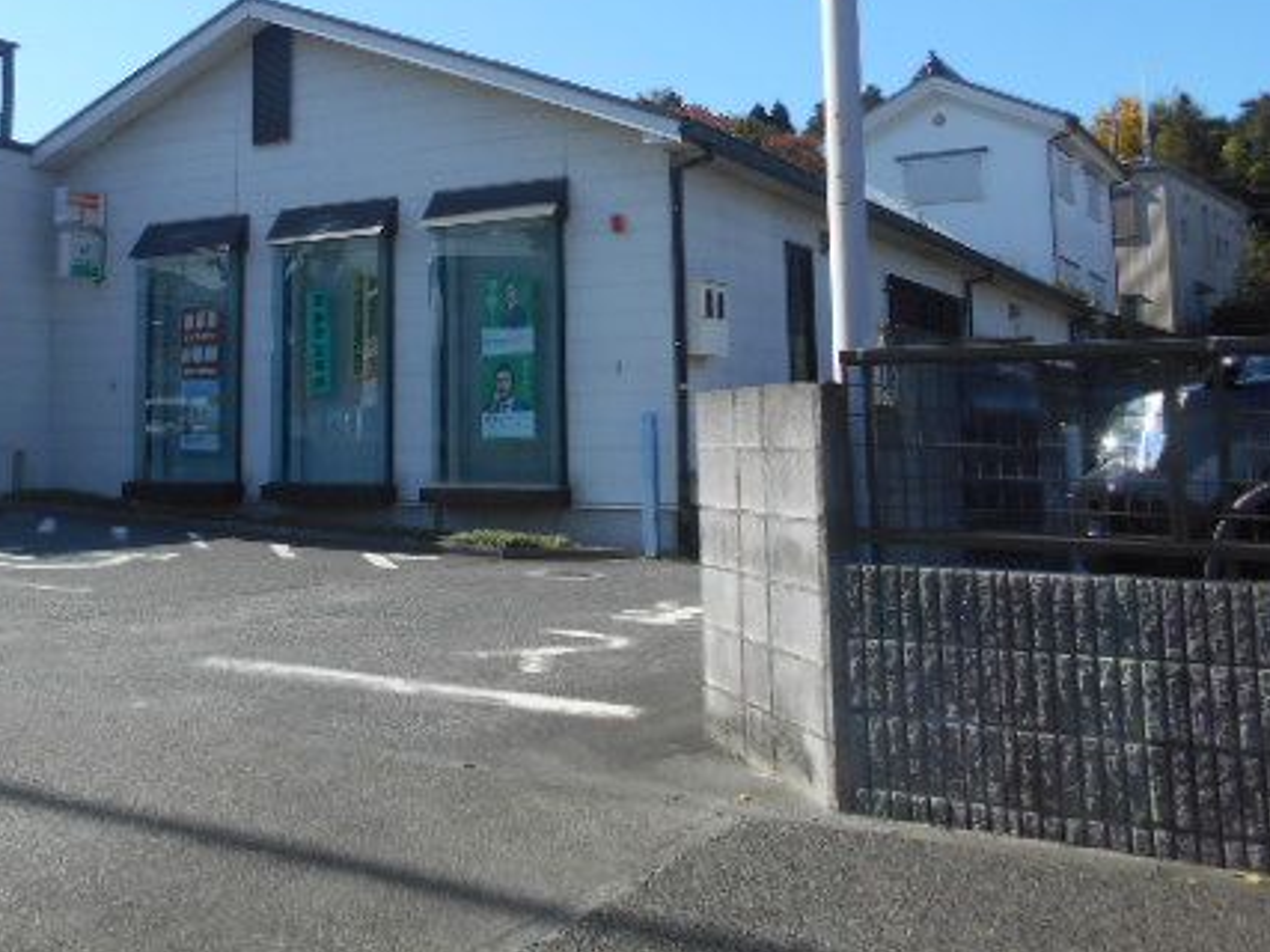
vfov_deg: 36.0
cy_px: 241
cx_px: 354
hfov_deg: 46.5
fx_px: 1430
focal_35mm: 39
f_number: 3.2
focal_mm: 4.6
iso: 80
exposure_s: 1/800
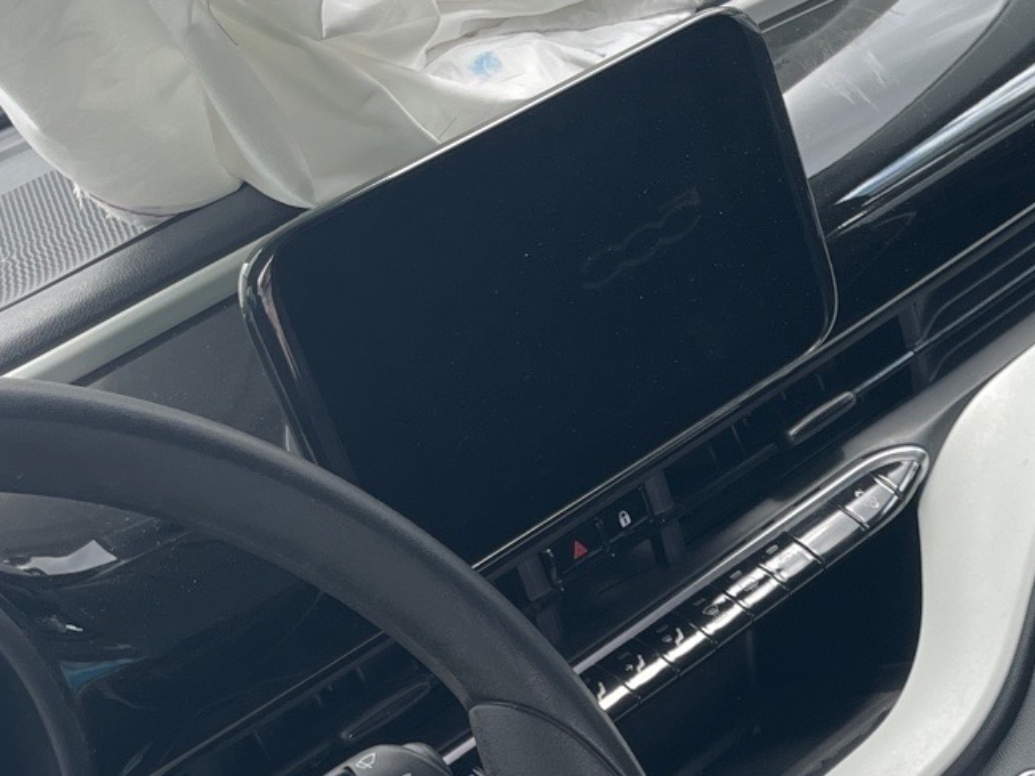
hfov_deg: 24.9
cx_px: 821
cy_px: 913
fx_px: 2302
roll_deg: +15.7
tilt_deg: -33.9
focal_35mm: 77
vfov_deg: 18.2
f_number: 1.6
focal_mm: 4.2
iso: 32
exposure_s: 1/322
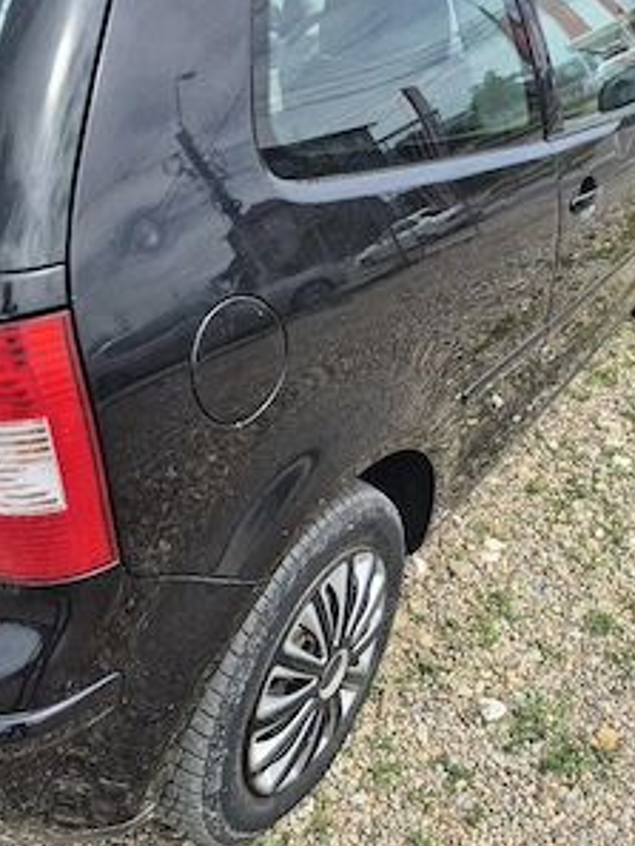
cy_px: 316
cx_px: 336
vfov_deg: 57.6
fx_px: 758
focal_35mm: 31
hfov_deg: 45.5
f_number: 1.8
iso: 25
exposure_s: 1/1250
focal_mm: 5.4
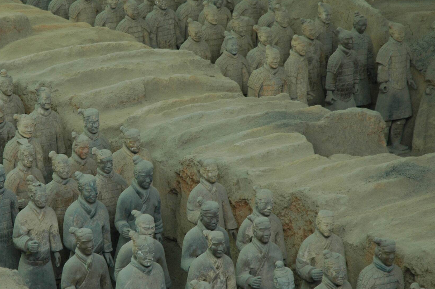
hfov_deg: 12.6
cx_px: 123
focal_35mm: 163
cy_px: 137
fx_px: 1968
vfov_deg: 8.4
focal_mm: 70
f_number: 5.6
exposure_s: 1/30
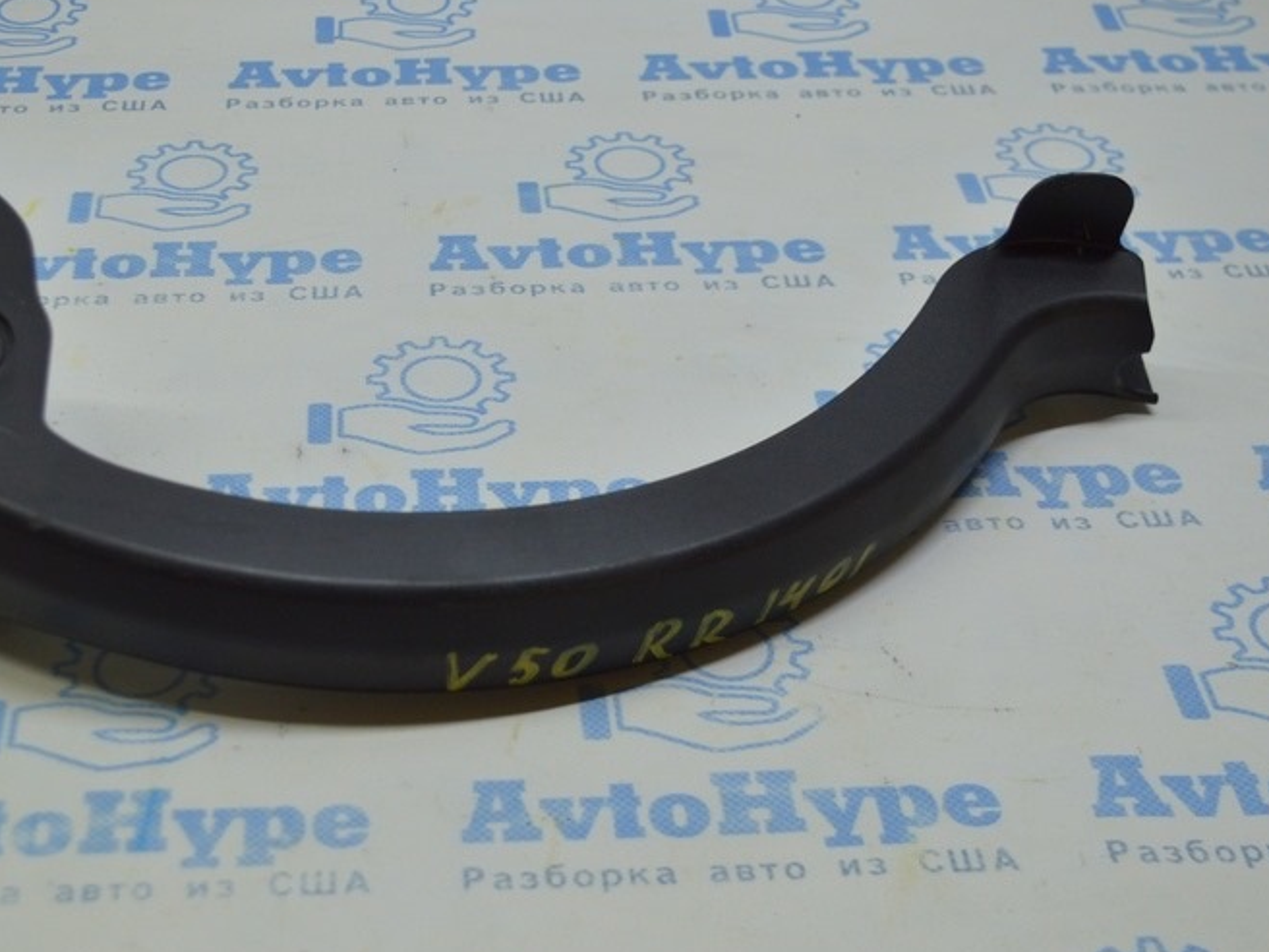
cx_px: 431
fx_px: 2227
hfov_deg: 31.6
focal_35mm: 61
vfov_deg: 24.1
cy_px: 552
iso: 400
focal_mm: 27
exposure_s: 1/125
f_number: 4
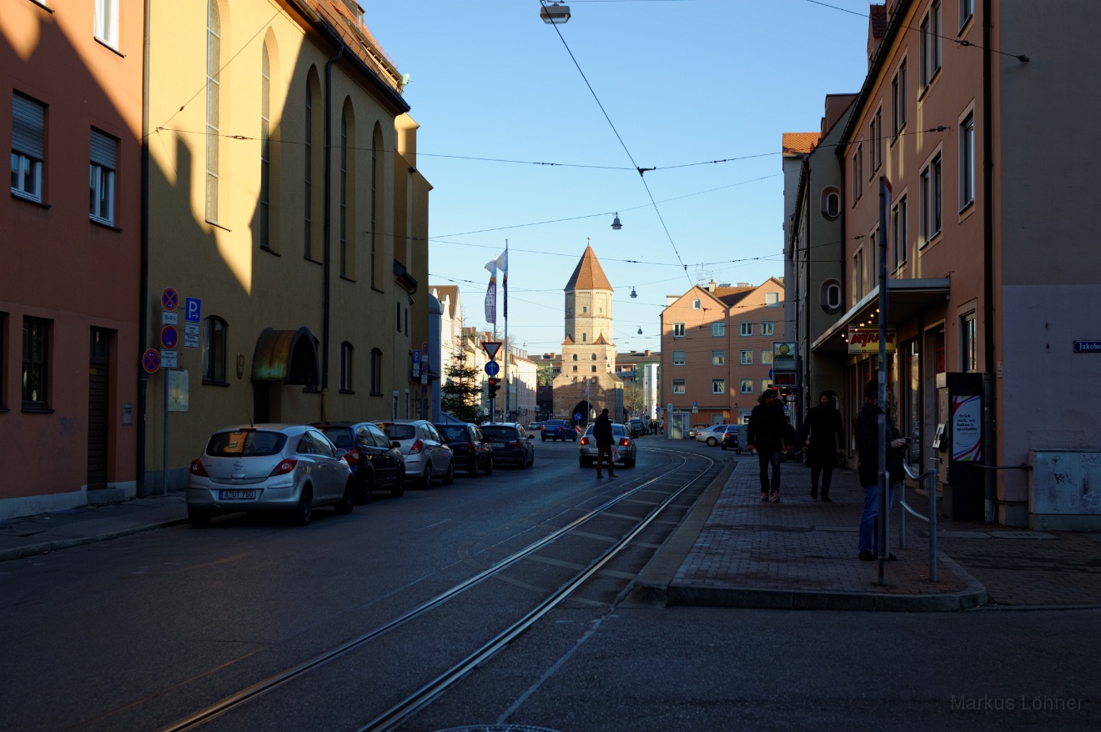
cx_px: 550
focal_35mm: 50
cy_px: 366
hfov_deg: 39.6
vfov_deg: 27.0
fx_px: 1528
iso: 200
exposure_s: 1/500
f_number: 5.6
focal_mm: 50
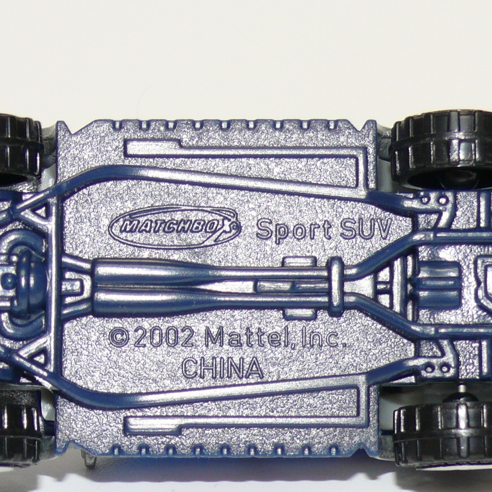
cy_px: 305
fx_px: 2927
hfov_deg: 9.6
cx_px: 229
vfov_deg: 9.6
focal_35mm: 182
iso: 100
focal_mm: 14.1
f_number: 4
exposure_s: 1/30
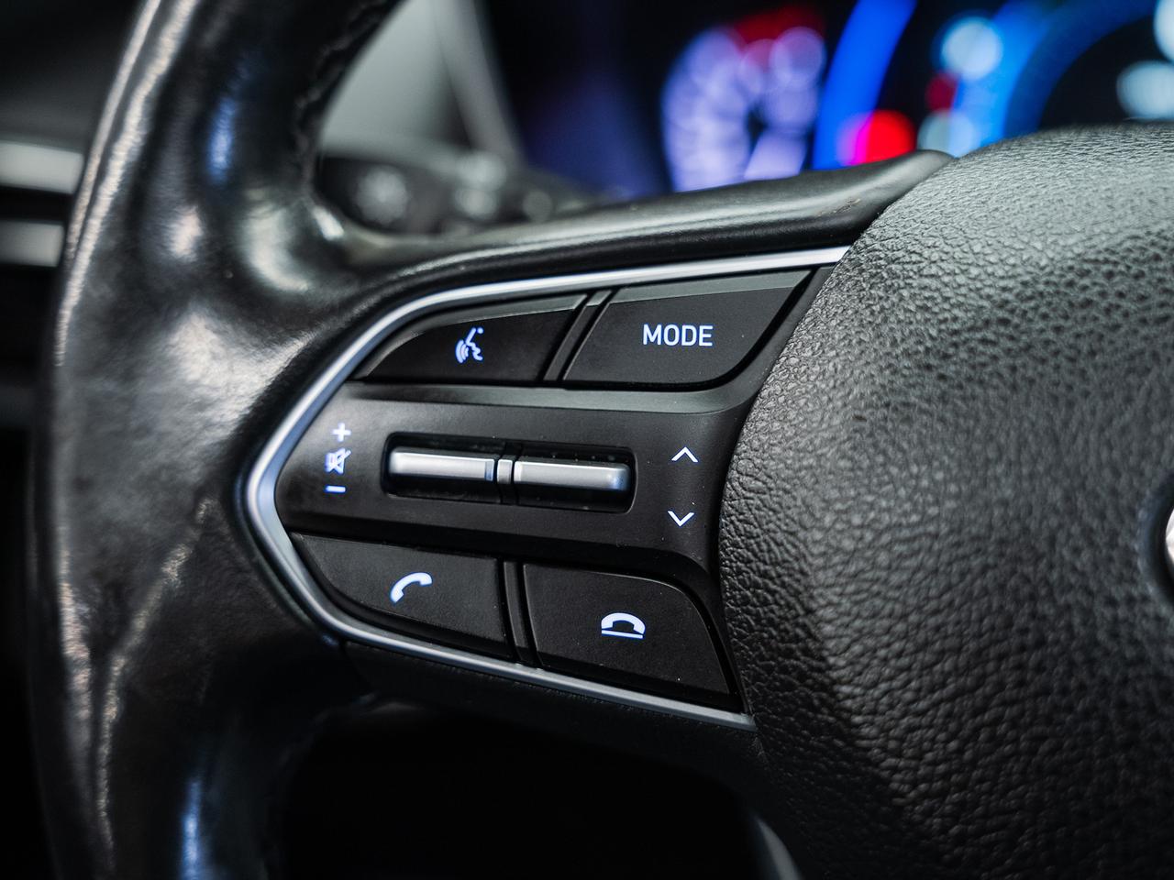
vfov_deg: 33.3
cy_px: 440
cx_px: 587
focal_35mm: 43
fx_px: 1471
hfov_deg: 43.5
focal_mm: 40.1
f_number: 3.5
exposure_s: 1/40
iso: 1000
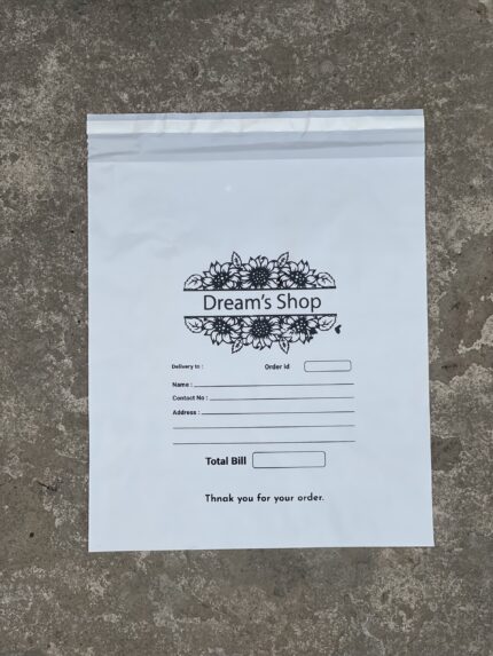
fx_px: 987
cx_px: 246
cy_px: 328
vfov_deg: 36.8
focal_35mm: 52
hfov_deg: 28.0
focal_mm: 6
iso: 25
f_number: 2
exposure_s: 1/122
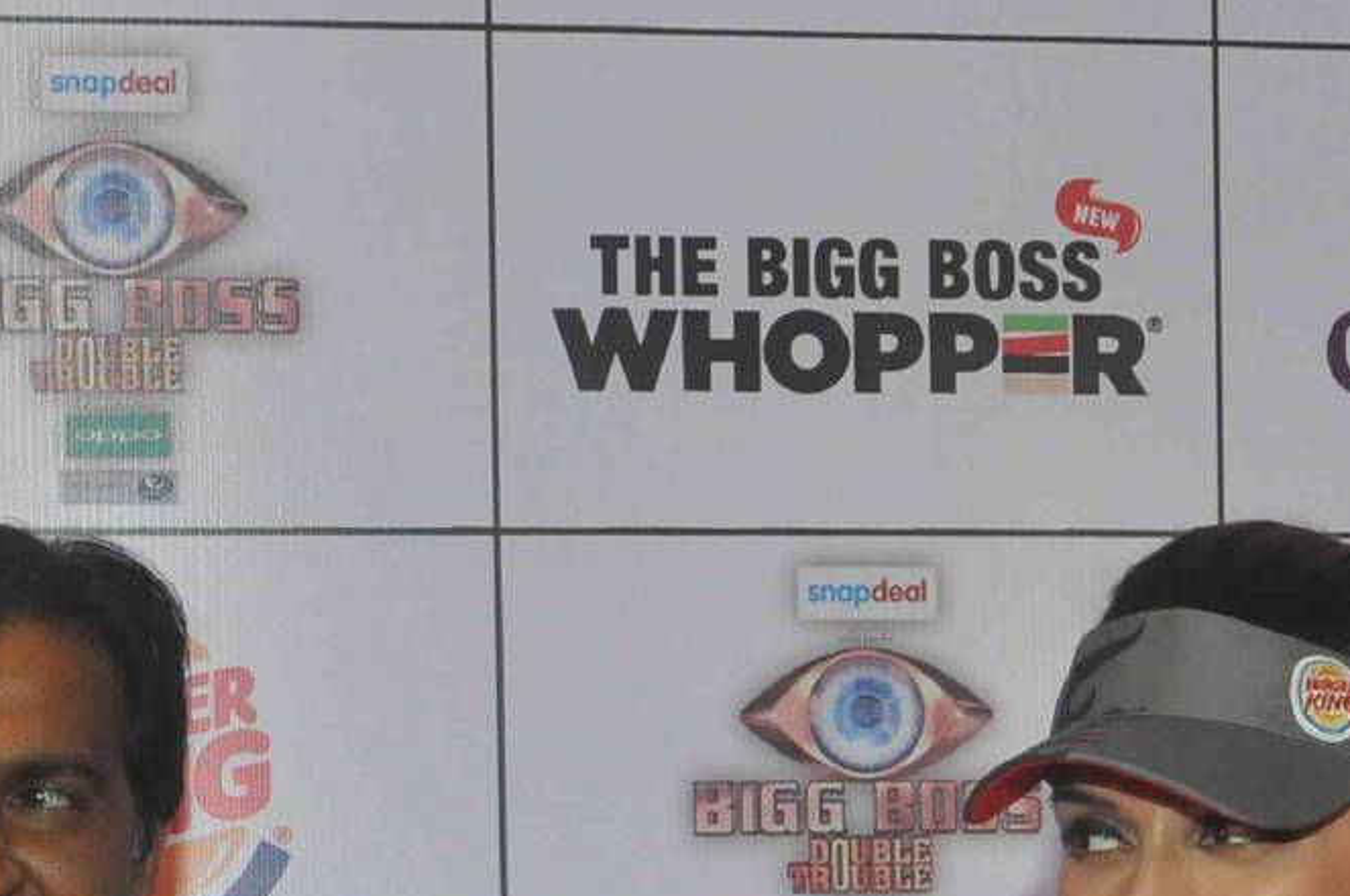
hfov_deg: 16.0
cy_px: 1313
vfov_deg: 10.4
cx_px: 845
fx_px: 4782
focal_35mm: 128
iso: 1000
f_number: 9
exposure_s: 1/200
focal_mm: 25
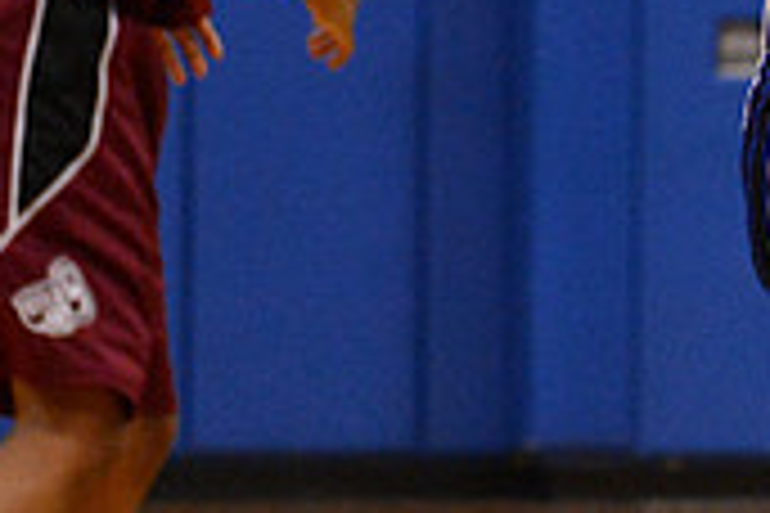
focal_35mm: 595
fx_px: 12725
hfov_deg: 3.5
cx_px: 1144
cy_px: -56
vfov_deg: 2.3
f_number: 2.8
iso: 10000
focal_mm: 175
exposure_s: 1/800
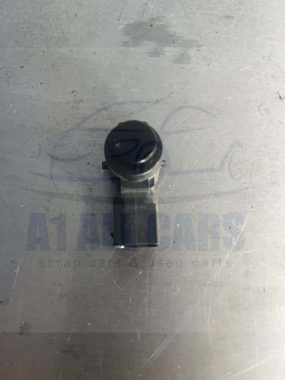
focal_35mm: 26
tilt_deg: -73.9
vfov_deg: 67.3
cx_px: 142
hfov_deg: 53.1
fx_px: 285
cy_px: 190
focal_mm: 5.1
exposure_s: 1/50
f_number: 1.6
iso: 250
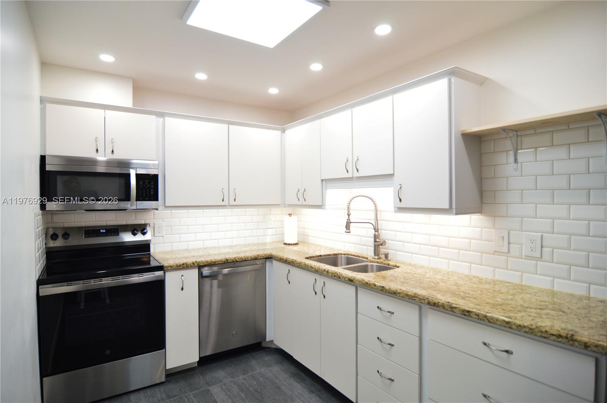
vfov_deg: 67.3
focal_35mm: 18
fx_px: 303
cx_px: 304
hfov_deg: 90.1
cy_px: 202
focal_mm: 12
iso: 400
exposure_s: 1/60
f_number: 4
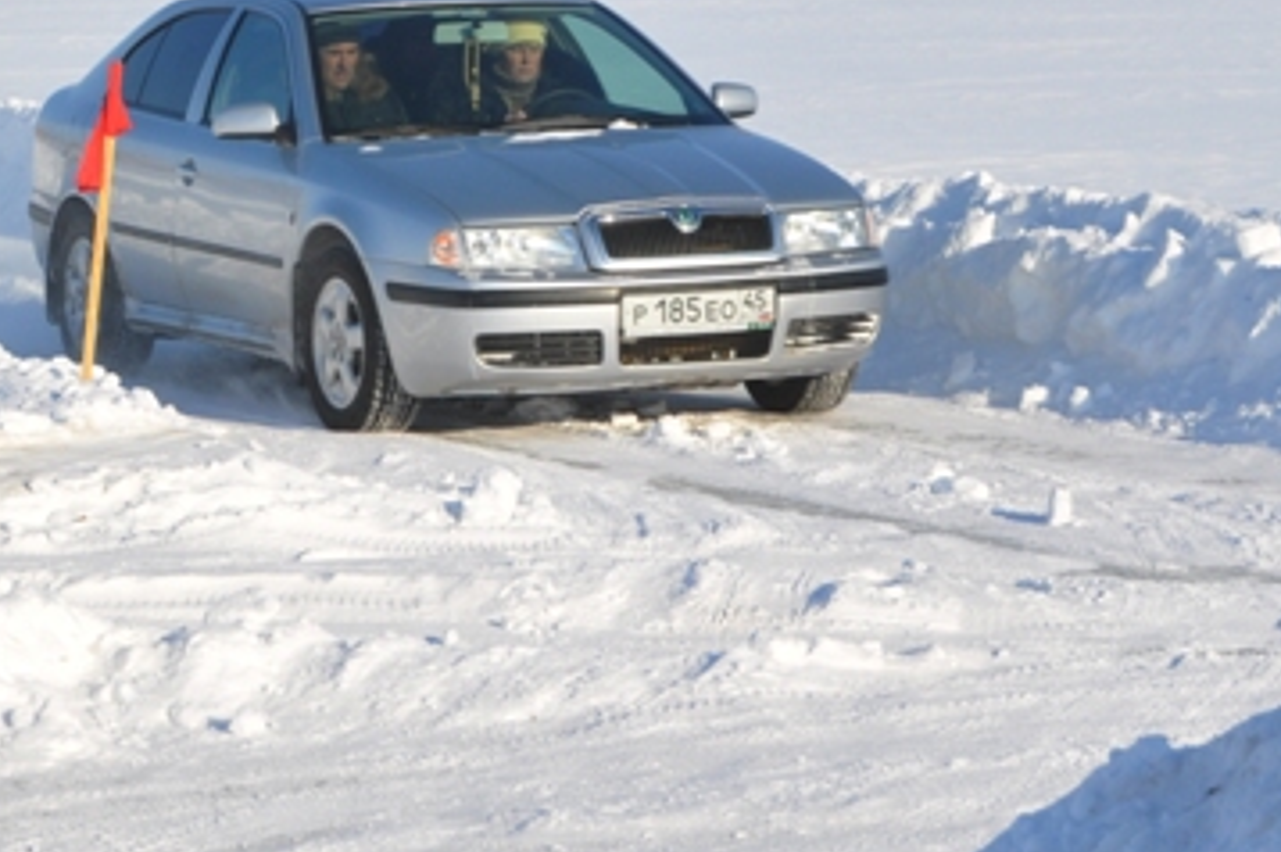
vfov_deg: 8.9
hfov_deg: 13.3
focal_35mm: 154
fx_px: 5475
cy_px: 41
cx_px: 315
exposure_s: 1/500
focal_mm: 46
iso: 200
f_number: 11
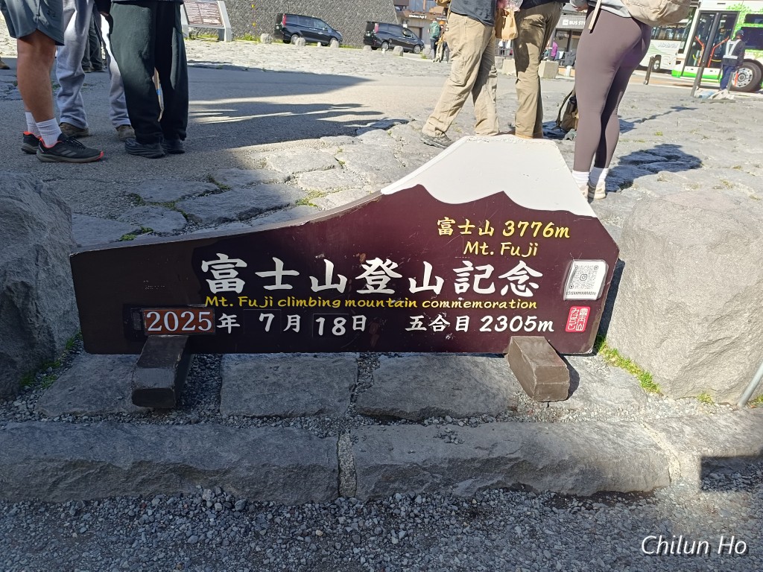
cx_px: 382
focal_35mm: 24
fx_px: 529
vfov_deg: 56.8
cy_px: 286
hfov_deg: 71.6
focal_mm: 6.14
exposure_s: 1/164
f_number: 1.65
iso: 50
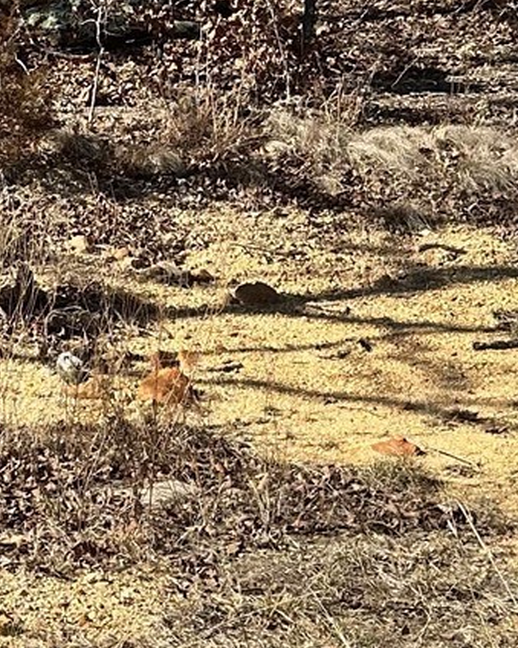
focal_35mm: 106
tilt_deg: -6.6
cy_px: 211
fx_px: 2032
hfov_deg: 14.0
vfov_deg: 18.1
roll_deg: +1.1
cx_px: -134
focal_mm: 6.86
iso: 80
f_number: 1.78
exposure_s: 1/3861
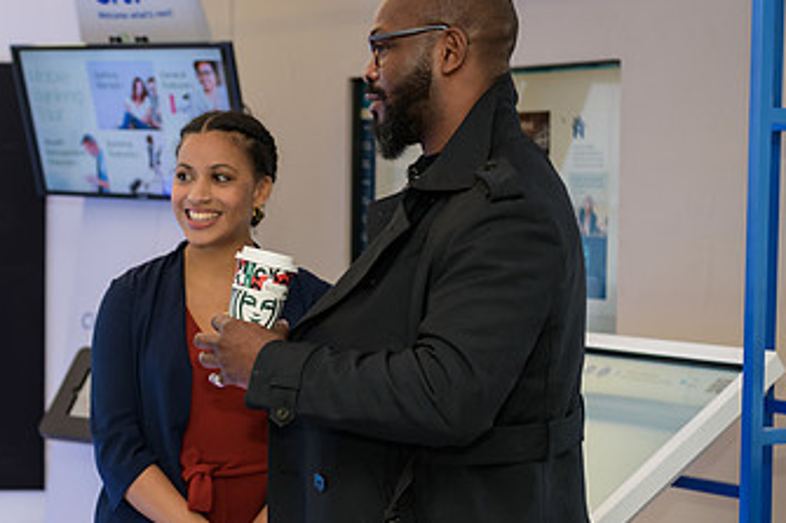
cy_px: 318
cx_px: 176
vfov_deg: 13.1
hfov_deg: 19.5
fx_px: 2269
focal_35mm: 104
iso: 400
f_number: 3.2
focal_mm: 60
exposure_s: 1/125
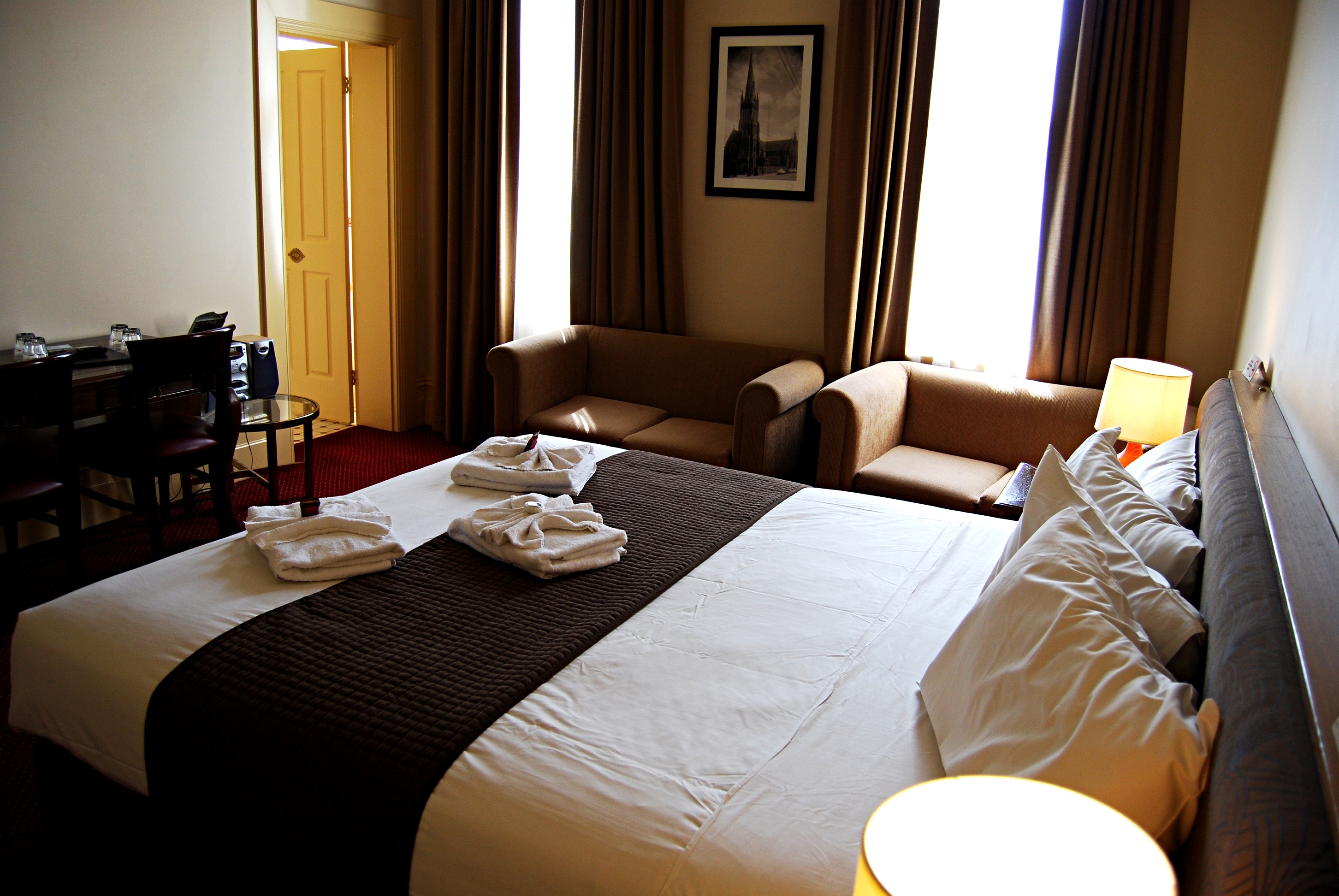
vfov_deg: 48.0
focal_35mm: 27
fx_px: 1005
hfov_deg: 67.3
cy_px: 448
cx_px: 670
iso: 200
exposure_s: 1/40
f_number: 3.5
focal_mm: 18
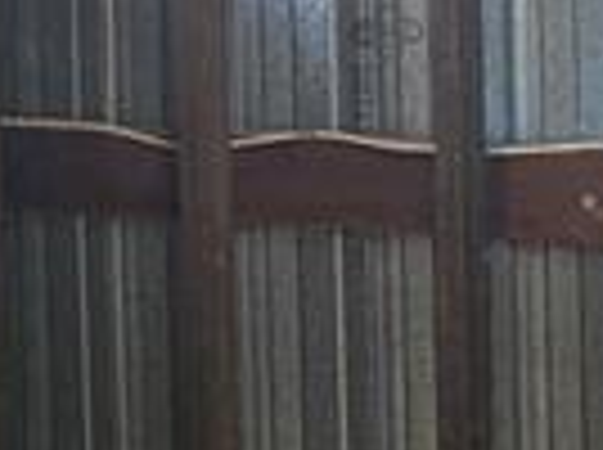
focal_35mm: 184
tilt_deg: -0.4
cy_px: -14
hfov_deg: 9.4
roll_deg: +2.1
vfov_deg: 8.0
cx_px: -914
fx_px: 3199
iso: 250
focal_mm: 6.76
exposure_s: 1/60
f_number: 1.78
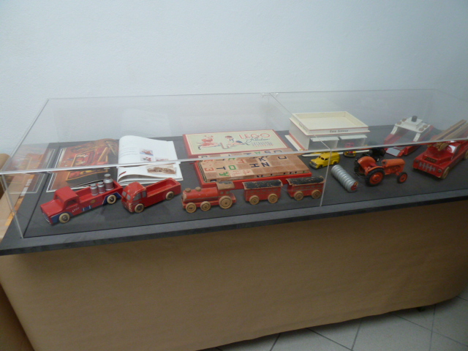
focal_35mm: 25
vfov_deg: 54.9
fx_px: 338
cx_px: 234
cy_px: 176
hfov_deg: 69.4
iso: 250
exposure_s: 1/30
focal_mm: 4.1
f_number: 3.3
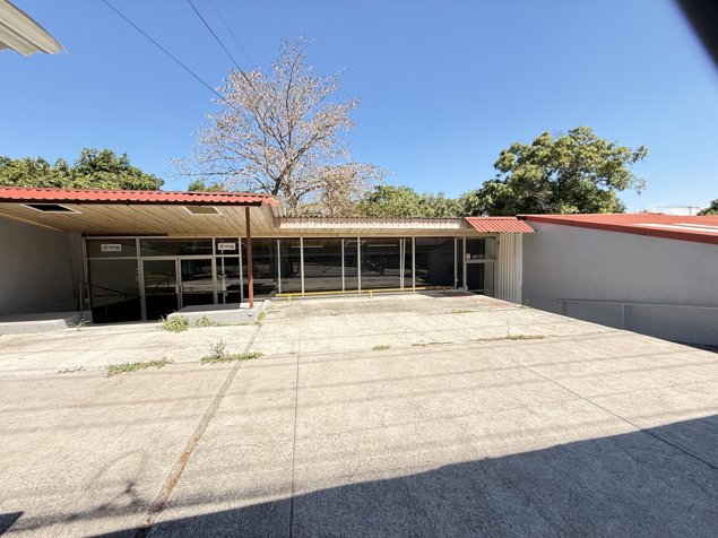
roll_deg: +0.6
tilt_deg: -3.7
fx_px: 290
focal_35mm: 14
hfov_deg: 102.1
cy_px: 269
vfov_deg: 85.7
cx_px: 359
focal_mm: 2.22
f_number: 2.2
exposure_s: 1/527
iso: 64
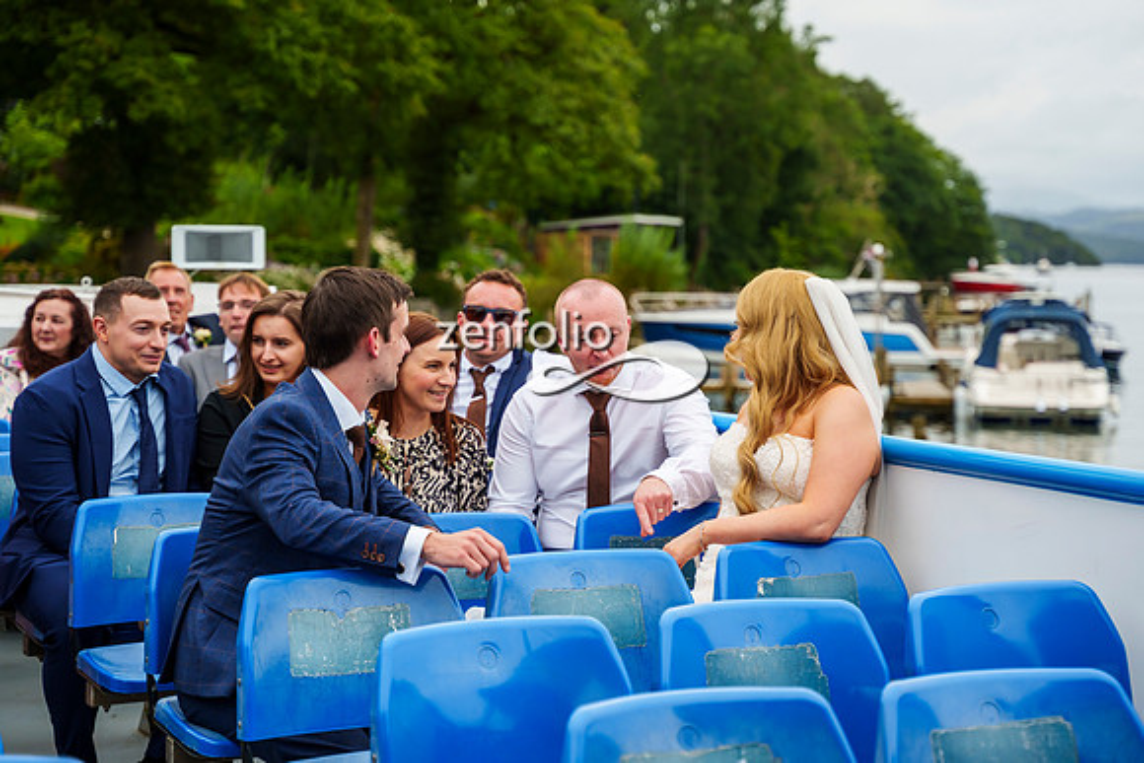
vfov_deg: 18.2
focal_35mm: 75
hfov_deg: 27.0
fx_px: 2382
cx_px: 602
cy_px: 343
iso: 400
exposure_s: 1/800
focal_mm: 68
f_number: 3.5
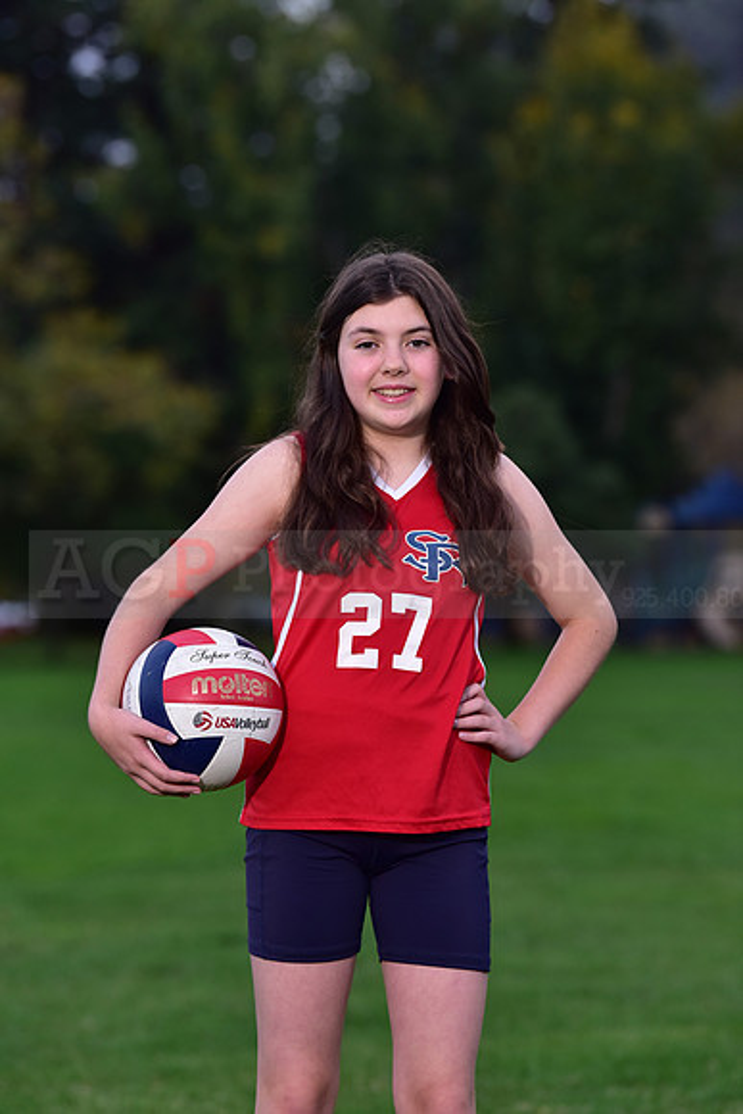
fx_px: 4641
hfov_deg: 9.2
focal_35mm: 150
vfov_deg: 13.7
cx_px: 372
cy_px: 557
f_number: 4.5
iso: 640
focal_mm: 150
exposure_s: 1/200
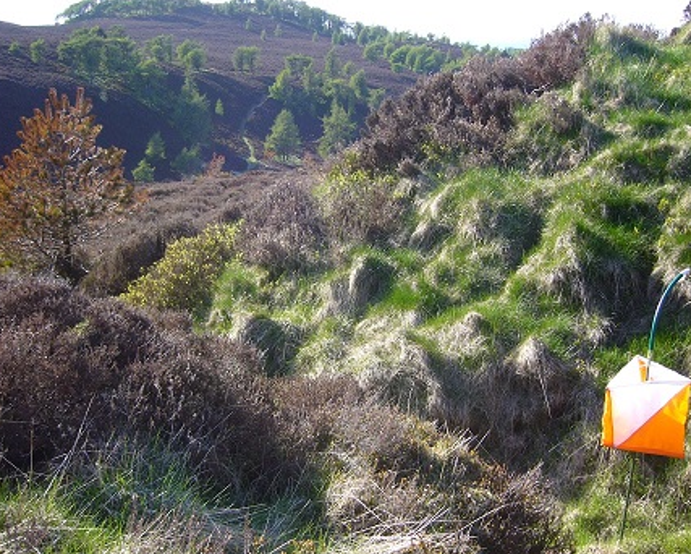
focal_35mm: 40
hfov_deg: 45.8
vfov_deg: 37.4
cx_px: 354
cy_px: 263
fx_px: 818
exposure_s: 1/400
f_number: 2.8
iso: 100
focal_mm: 5.8
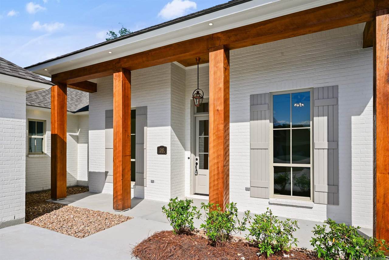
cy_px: 130
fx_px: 227
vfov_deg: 59.5
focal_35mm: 21
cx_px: 194
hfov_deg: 81.2
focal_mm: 21
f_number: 10
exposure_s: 1/1000
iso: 200
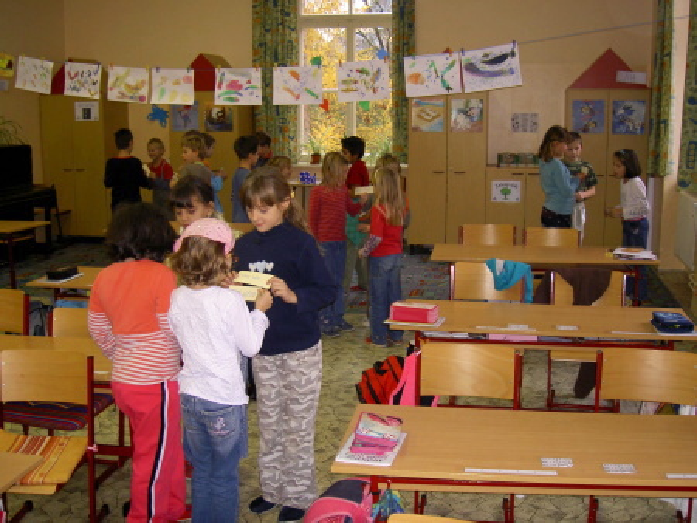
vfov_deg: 36.9
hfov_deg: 47.8
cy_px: 262
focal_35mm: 39
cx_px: 348
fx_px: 786
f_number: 2.8
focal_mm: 8
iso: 100
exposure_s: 1/60
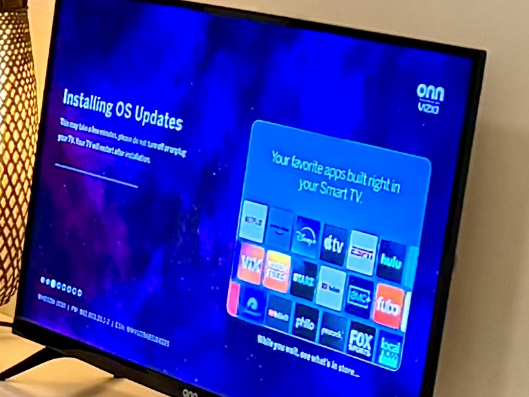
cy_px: 341
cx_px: -834
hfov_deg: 9.6
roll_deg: -2.3
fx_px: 2721
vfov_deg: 8.3
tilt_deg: -12.6
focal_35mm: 178
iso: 640
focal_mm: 6.76
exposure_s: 1/60
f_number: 1.78
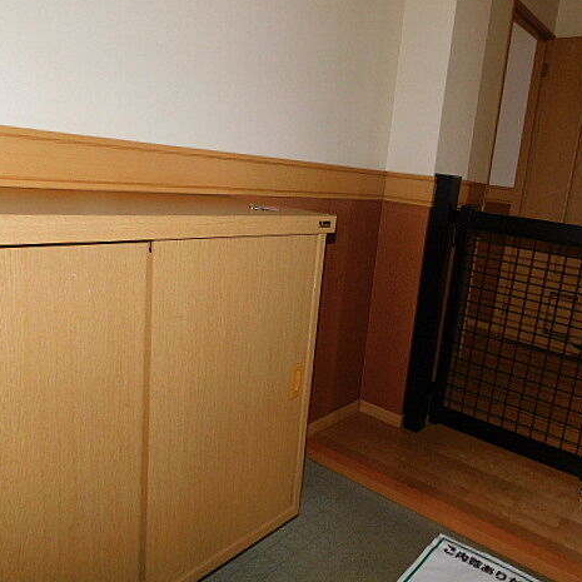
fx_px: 533
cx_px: 357
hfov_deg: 56.7
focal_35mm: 28
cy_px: 292
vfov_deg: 57.3
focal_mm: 4
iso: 200
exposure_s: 1/30
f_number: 3
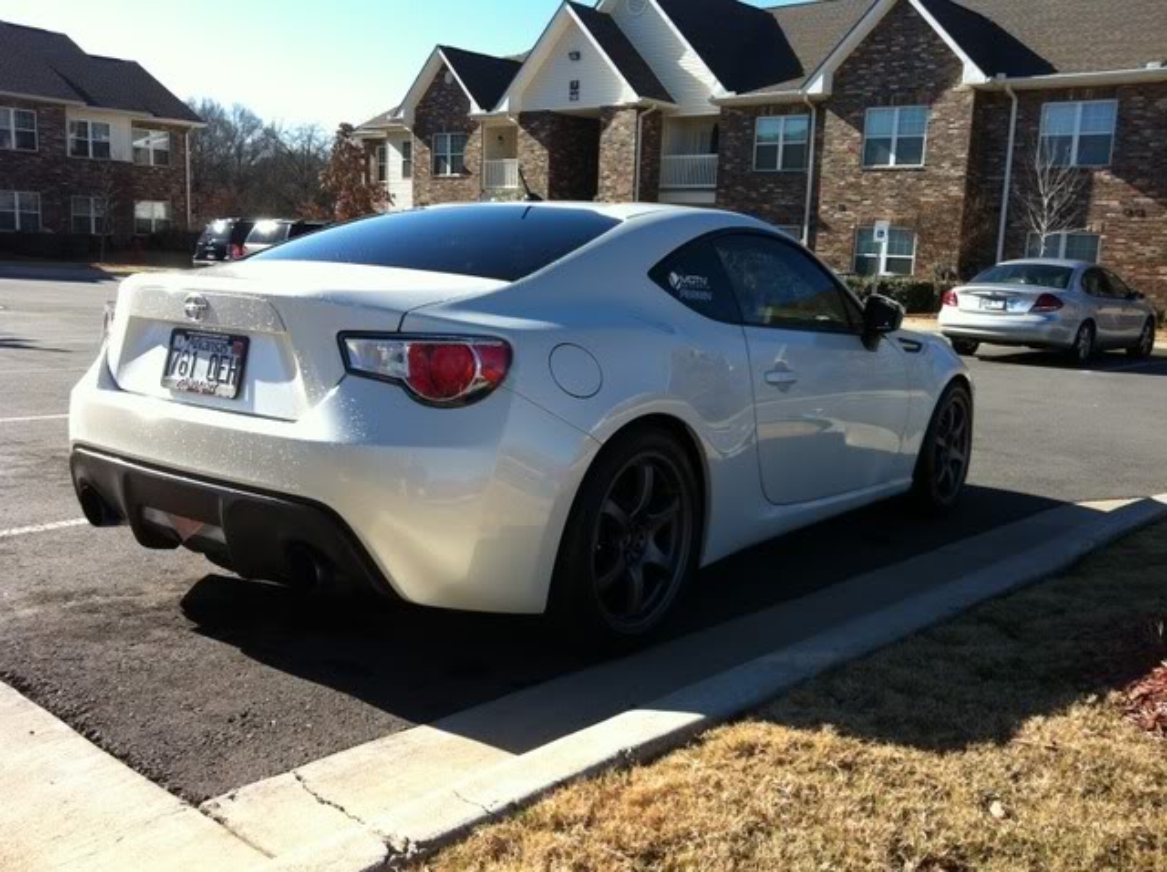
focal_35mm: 35
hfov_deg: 52.7
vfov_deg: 40.6
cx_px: 584
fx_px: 1178
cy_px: 436
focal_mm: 3.9
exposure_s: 1/686
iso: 80
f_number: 2.8
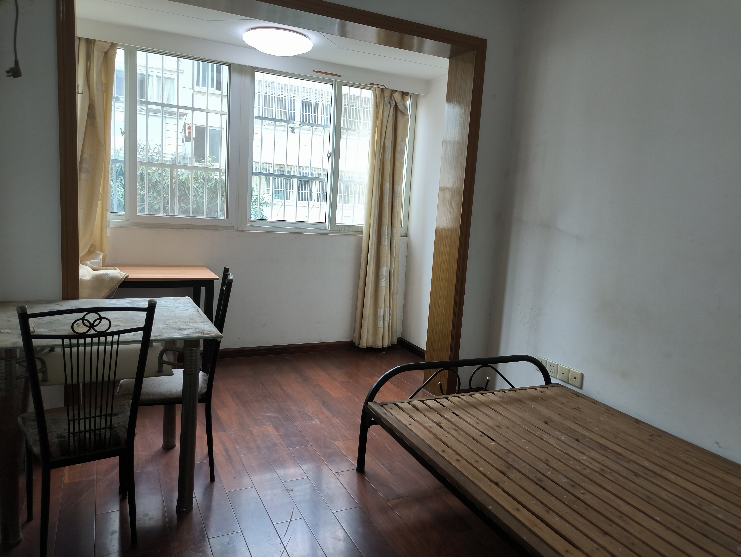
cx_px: 370
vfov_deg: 58.9
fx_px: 493
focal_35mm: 23
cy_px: 278
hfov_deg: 73.9
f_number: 1.79
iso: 190
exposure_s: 1/50
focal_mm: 4.69
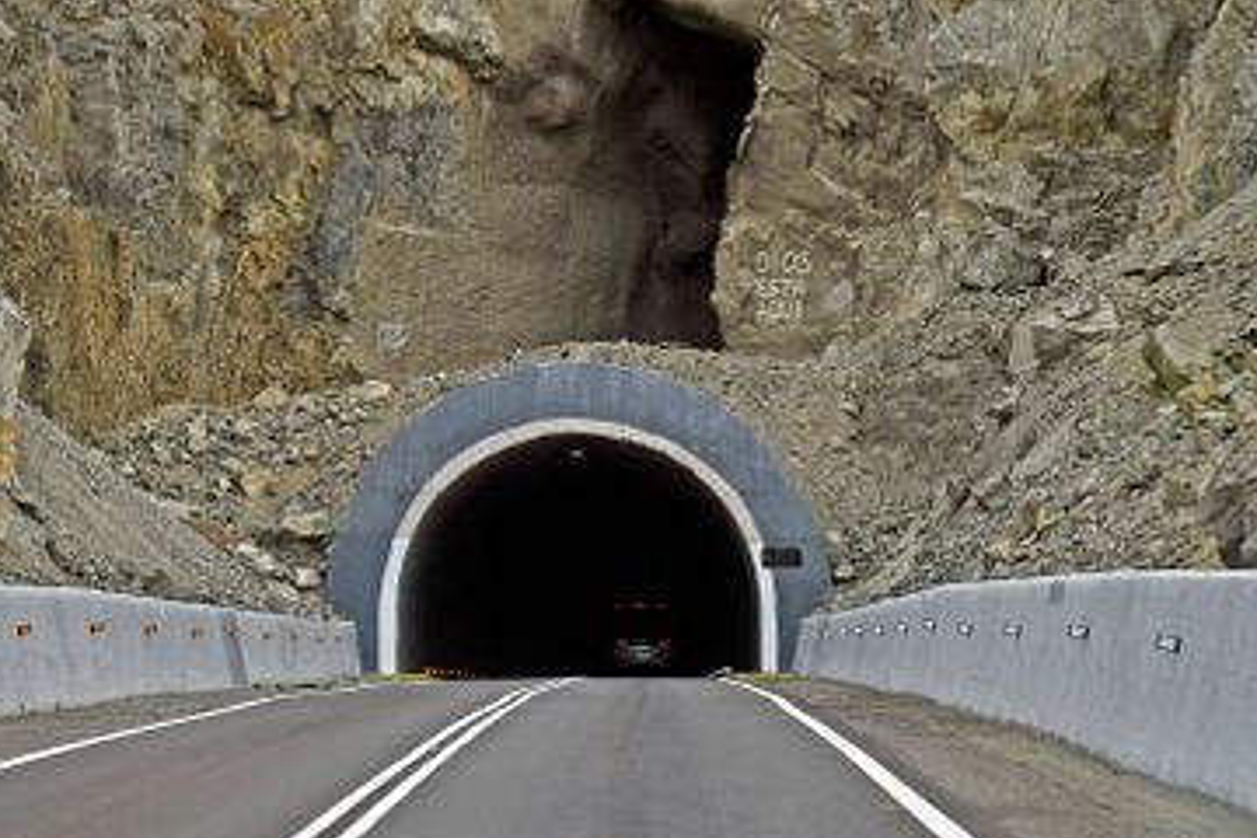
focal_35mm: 121
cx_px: 531
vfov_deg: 11.3
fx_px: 4225
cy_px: 480
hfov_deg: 16.9
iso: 200
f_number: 5.6
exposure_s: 1/1000
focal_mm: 85
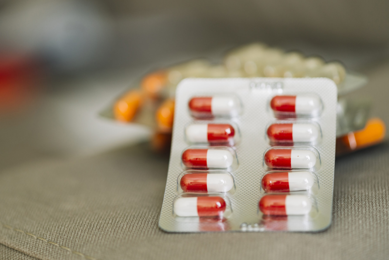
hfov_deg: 16.8
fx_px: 1319
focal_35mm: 122
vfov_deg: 11.2
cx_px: 182
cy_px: 119
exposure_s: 1/125
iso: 320
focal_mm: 105
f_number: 3.5
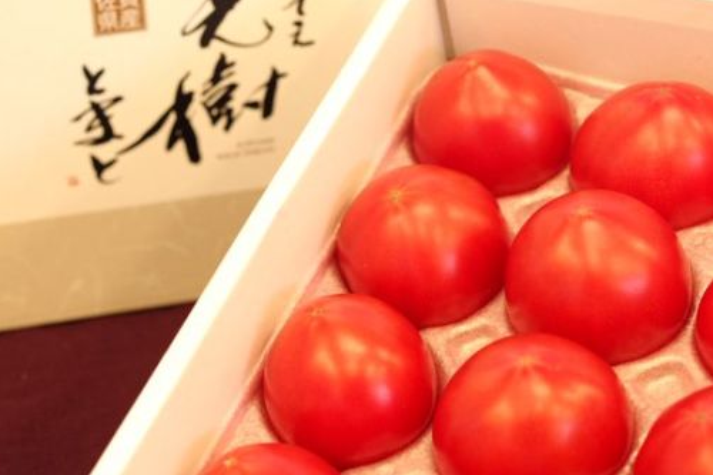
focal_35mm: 96
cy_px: 255
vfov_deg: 14.2
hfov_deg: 21.2
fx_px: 1901
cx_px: 386
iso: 800
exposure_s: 1/100
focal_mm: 50
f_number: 4
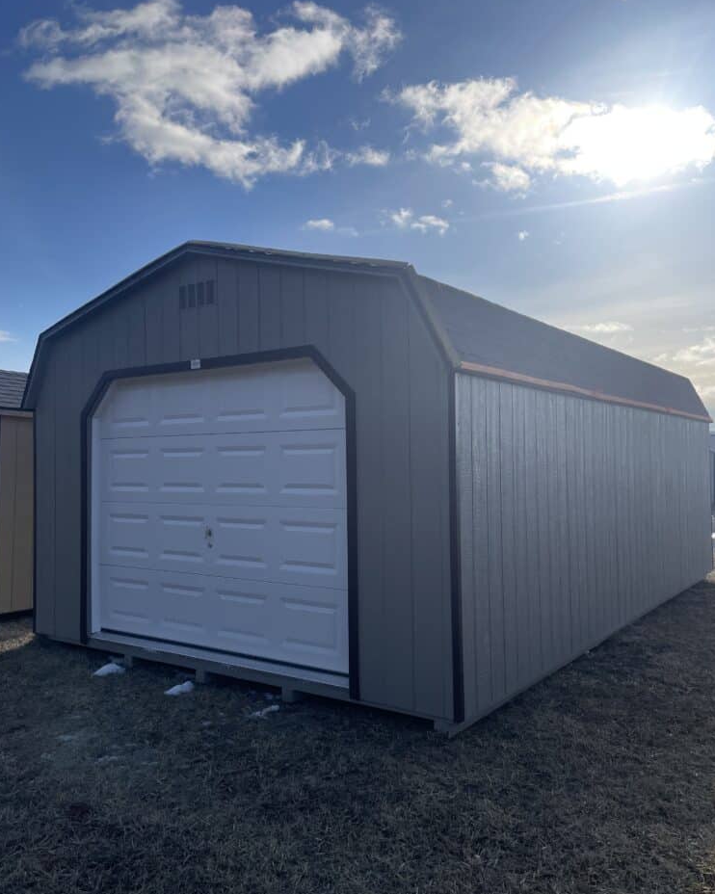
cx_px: 364
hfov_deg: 51.5
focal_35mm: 28
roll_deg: -0.8
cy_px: 454
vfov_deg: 62.2
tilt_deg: +0.3
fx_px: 741
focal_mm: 4.2
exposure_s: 1/5291
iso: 32
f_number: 1.6
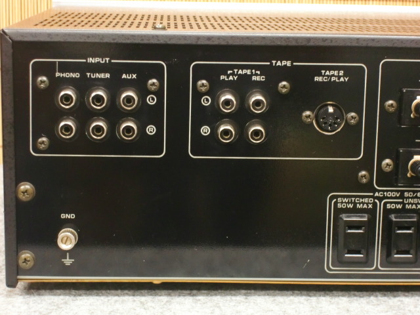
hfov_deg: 21.1
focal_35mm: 93
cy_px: 158
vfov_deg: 15.9
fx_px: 1128
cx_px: 210
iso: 400
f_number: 5.2
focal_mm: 16.5
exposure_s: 1/10
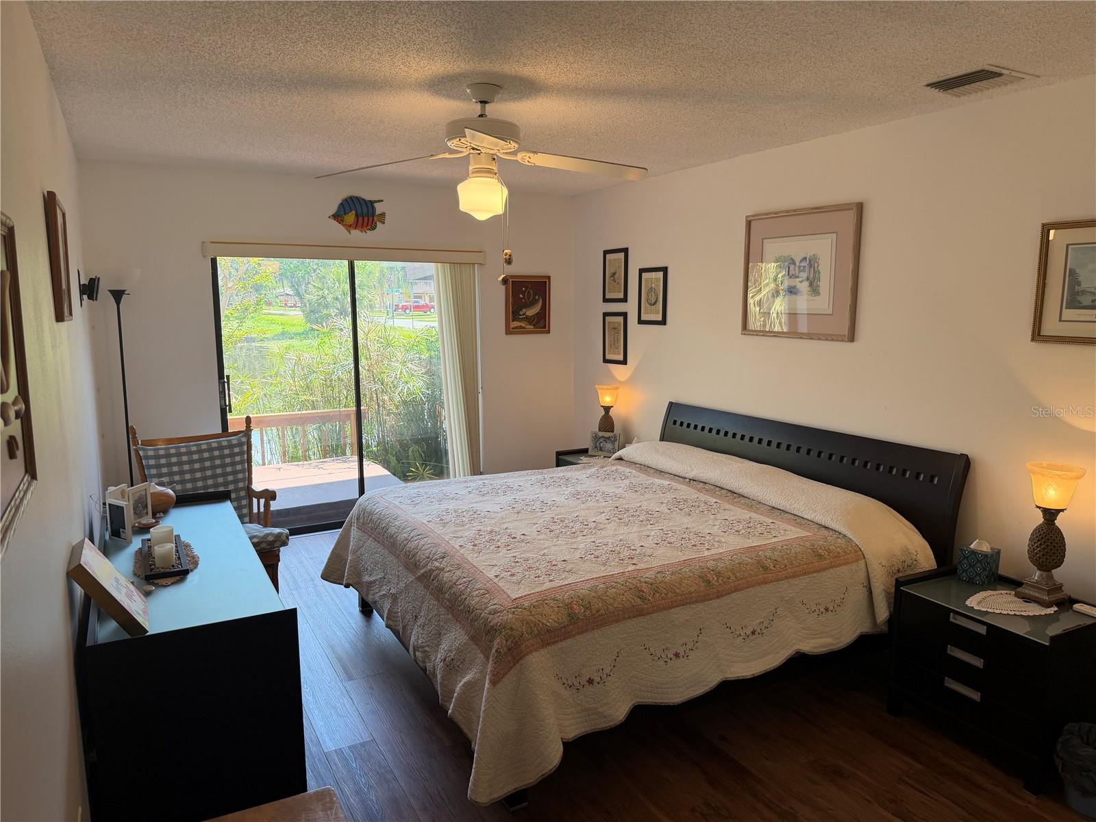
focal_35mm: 24
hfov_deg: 71.6
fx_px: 760
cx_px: 548
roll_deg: +0.2
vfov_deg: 56.8
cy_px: 411
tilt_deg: -8.8
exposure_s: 1/192
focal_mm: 6.76
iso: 100
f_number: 1.78
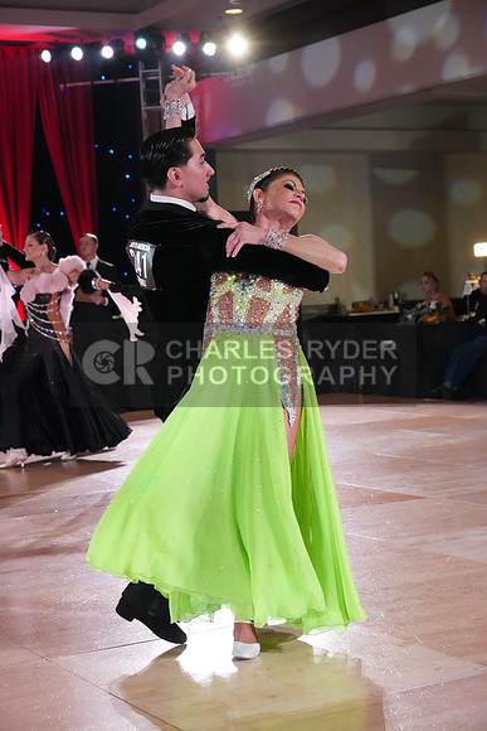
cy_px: 366
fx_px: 1359
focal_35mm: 67
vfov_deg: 30.1
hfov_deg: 20.3
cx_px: 244
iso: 8000
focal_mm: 67
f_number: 5
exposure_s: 1/500
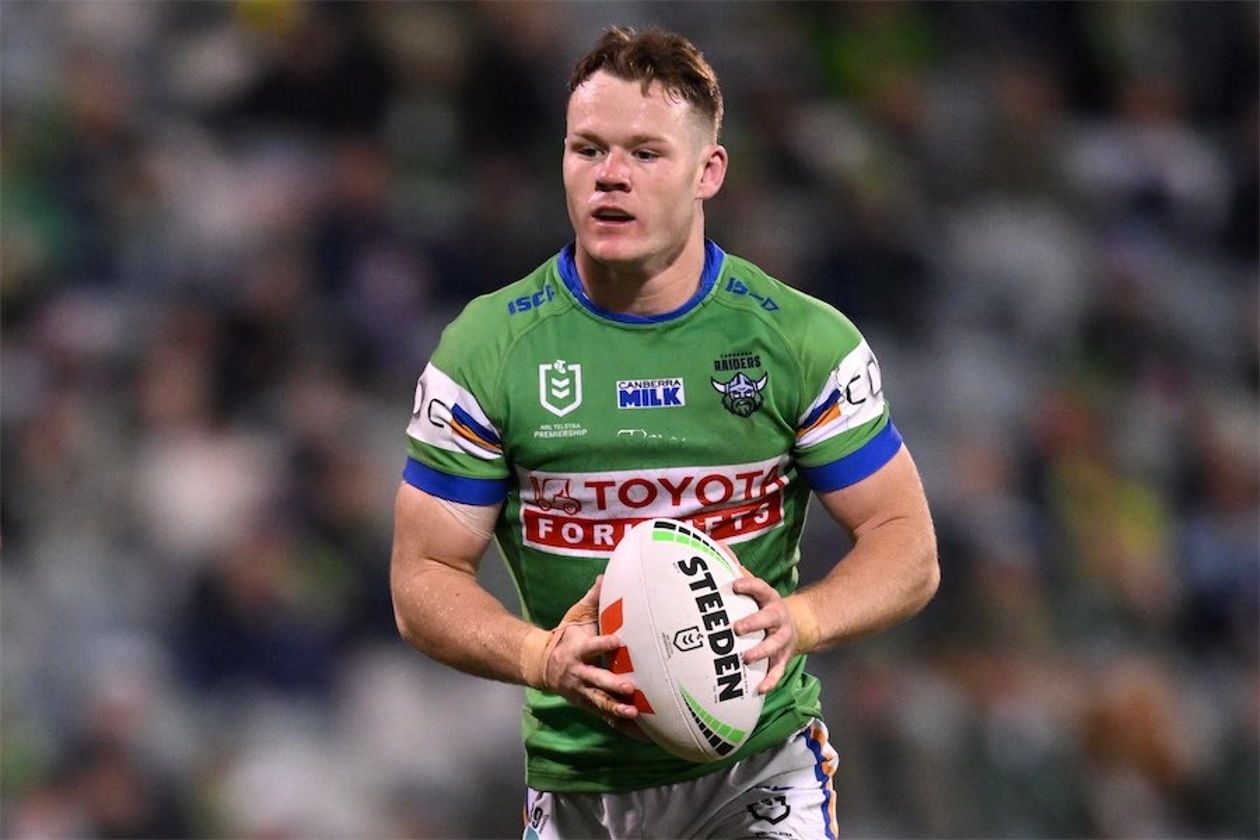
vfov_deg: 3.4
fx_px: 13999
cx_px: 630
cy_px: 420
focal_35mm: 400
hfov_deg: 5.2
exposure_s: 1/1600
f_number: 2.8
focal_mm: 400
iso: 4000
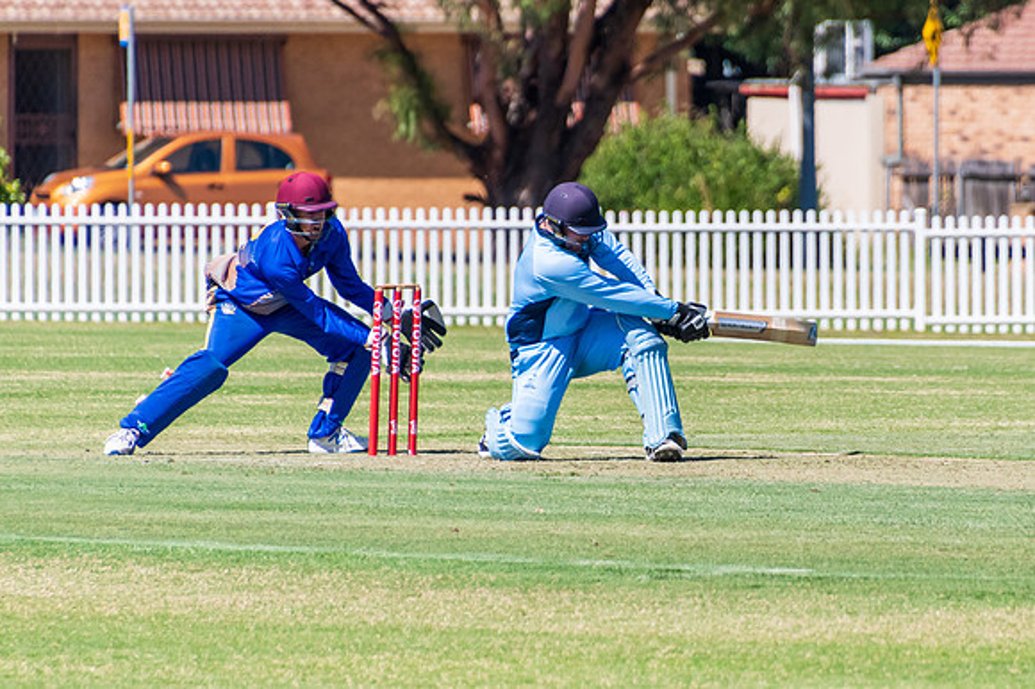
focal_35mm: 799
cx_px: 674
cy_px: 344
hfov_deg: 2.6
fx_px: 22949
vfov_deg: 1.7
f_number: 6.3
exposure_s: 1/2500
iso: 400
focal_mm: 400
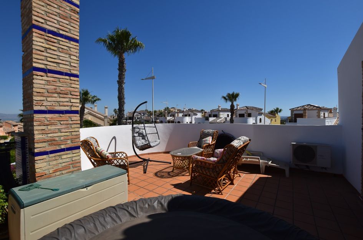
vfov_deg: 77.0
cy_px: 120
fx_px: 151
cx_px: 182
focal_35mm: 15
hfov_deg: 100.5
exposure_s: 1/1000
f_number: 9
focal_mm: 10
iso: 200
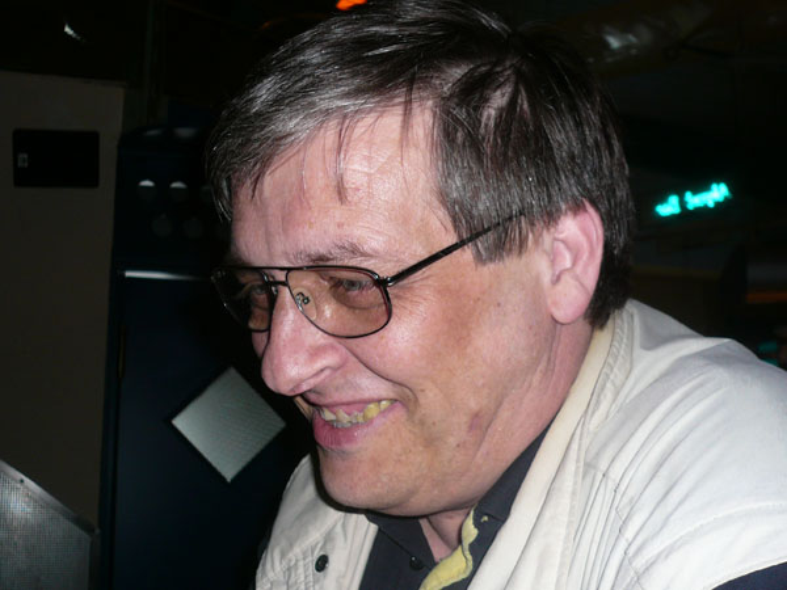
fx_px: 978
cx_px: 394
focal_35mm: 43
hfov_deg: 43.9
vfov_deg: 33.6
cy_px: 295
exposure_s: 1/30
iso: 100
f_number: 3
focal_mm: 5.7
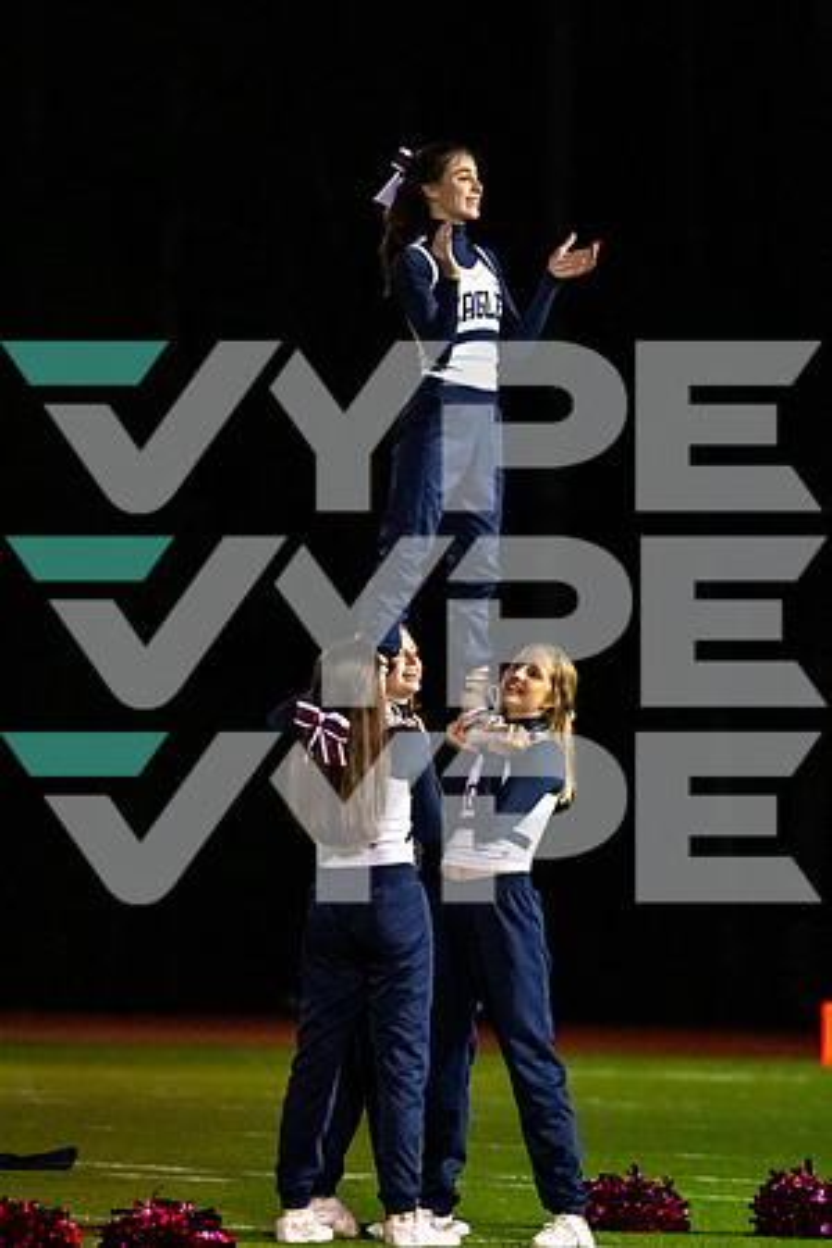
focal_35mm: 350
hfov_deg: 3.9
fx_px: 12132
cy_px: 624
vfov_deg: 5.9
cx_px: 416
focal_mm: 350
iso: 16000
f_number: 6.3
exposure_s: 1/1600
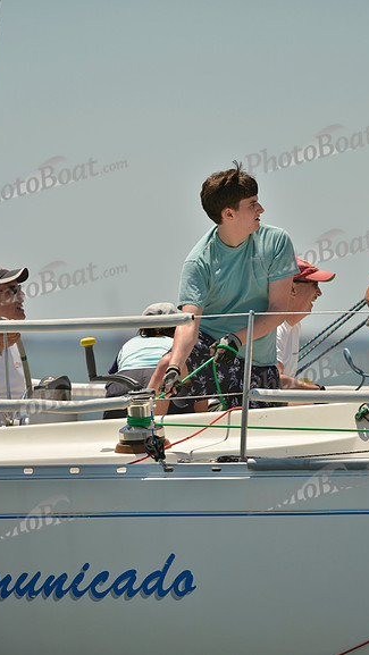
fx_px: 7316
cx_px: 187
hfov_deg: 2.9
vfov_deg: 5.1
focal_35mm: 421
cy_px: 328
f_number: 5.6
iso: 200
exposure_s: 1/1600
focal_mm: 400
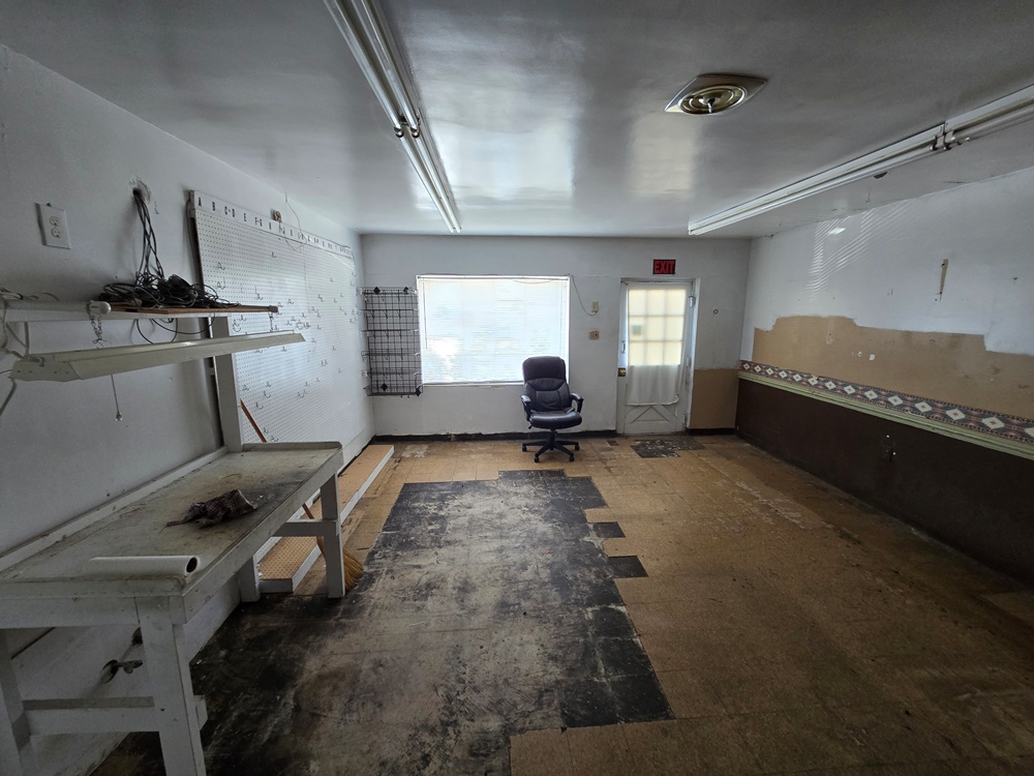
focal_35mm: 13
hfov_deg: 106.2
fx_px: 388
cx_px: 517
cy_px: 388
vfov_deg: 89.9
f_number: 2.2
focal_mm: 2.2
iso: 200
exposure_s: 1/60
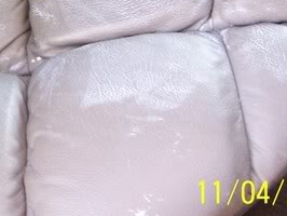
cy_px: -22
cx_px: 3
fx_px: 838
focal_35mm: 101
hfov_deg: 18.9
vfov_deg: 14.3
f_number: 2.8
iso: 160
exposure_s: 1/30
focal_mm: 6.3
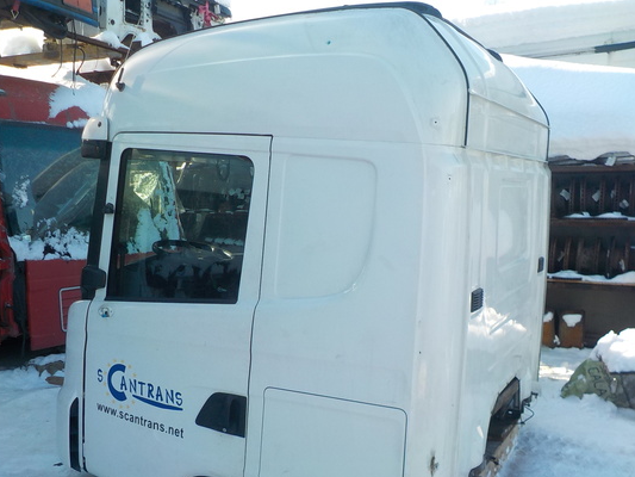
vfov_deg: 39.6
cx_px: 328
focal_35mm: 36
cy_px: 274
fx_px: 661
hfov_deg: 51.3
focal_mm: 4.1
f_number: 3.3
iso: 125
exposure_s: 1/400
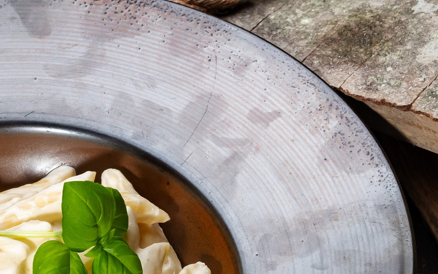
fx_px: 2459
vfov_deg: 6.4
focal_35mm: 206
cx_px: 55
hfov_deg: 10.1
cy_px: 241
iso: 1250
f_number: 10
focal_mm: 55
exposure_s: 1/160
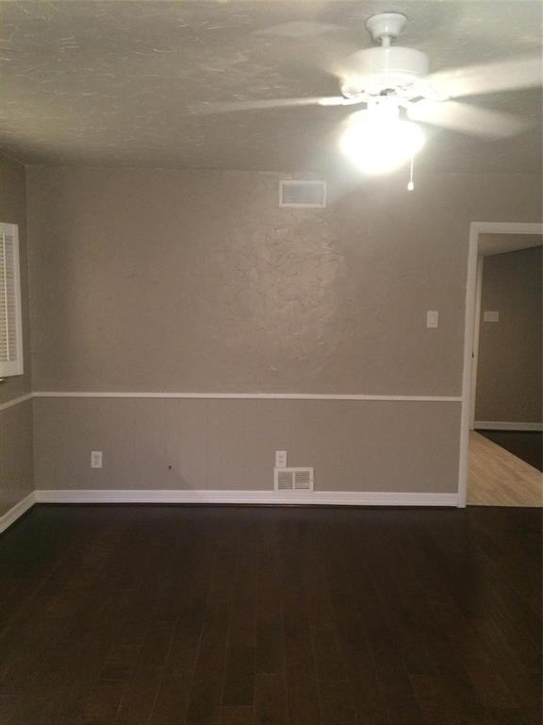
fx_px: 607
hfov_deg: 48.2
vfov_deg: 61.7
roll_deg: -1.0
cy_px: 362
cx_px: 272
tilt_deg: -8.0
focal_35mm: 29
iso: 320
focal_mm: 4.15
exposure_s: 1/17
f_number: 2.2
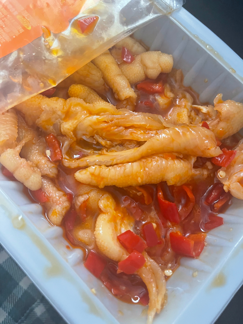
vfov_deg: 69.4
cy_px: 162
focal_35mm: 25
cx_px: 122
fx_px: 234
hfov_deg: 54.9
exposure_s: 1/60
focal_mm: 5.1
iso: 500
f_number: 1.6
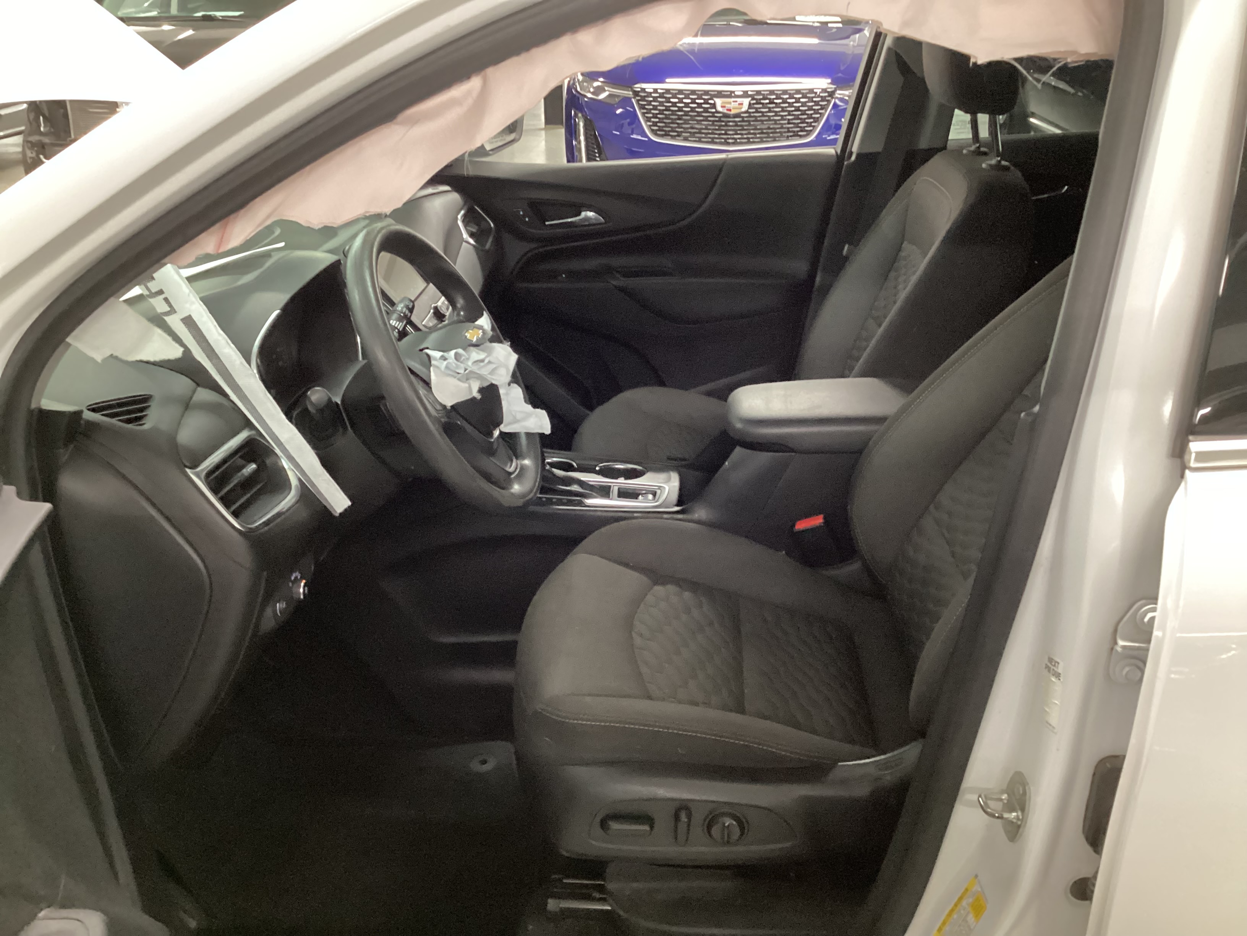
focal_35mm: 31
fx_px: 1117
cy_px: 468
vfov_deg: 45.4
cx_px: 624
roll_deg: -0.3
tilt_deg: -24.7
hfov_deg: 58.4
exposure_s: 1/25
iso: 500
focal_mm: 3.3
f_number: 2.4
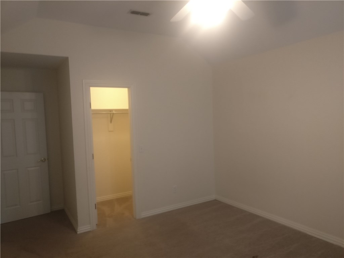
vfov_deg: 49.7
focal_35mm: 28
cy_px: 129
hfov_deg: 63.4
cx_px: 172
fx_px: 278
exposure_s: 1/25
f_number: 2
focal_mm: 4.26
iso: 400
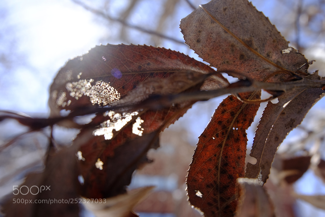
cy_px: 108
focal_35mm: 30
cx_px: 162
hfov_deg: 61.9
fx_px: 271
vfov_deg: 43.6
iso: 200
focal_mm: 20.1
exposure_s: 1/350
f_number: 6.4
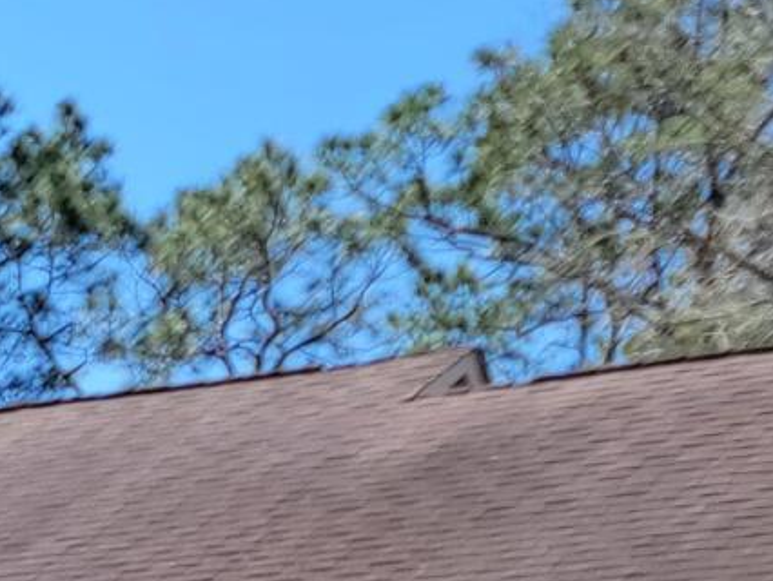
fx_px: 3776
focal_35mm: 169
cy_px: 1362
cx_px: -1002
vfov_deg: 8.1
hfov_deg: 10.3
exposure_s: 1/326
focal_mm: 6.7
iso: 16
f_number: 1.8
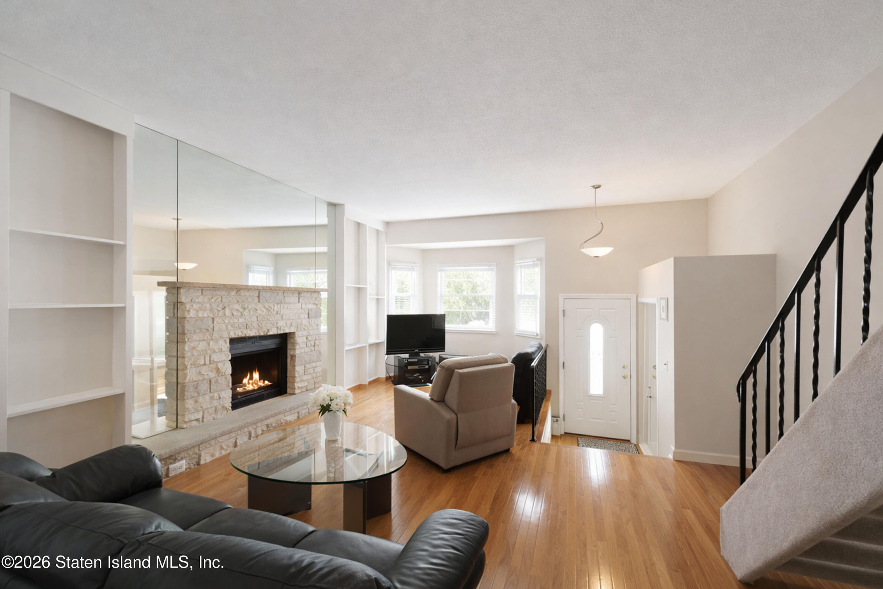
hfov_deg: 100.4
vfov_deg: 77.3
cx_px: 442
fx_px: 368
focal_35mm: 15
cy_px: 294
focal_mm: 10
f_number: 7.1
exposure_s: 1/60
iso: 1600
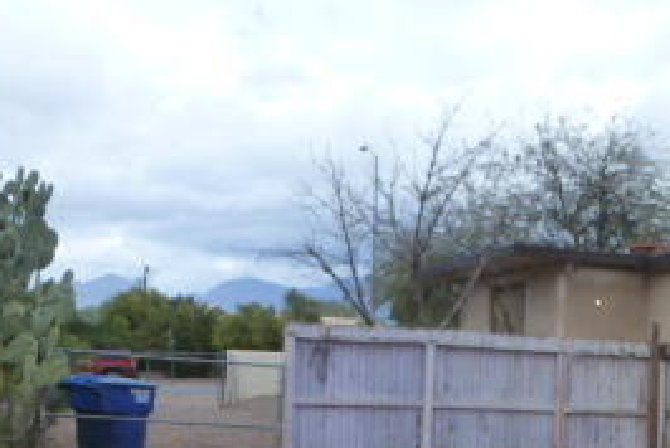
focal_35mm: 60
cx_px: 695
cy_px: 539
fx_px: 1118
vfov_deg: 21.1
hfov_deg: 30.6
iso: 160
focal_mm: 4.3
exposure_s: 1/400
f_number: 4
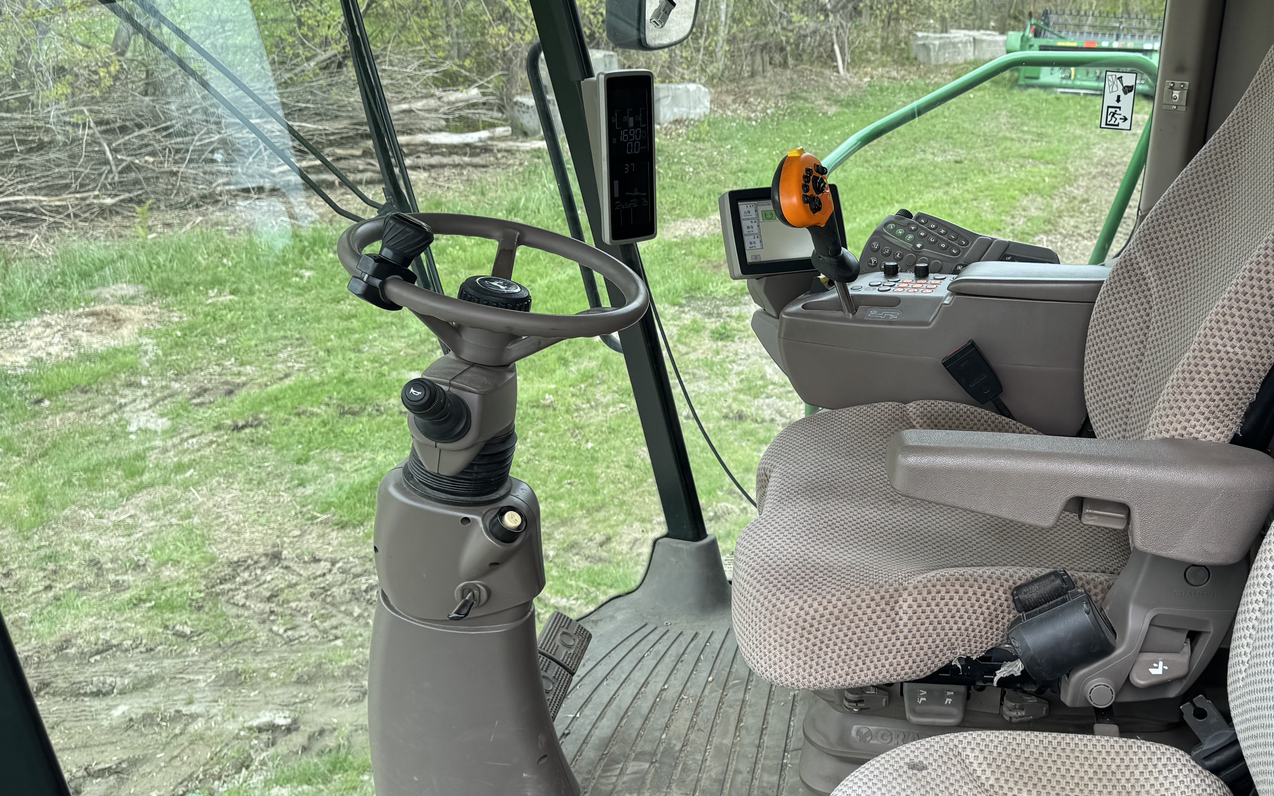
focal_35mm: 39
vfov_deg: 32.7
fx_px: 1354
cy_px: 355
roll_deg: -1.4
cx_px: 885
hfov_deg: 49.2
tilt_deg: -17.0
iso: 80
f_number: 1.78
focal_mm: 6.76
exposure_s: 1/678
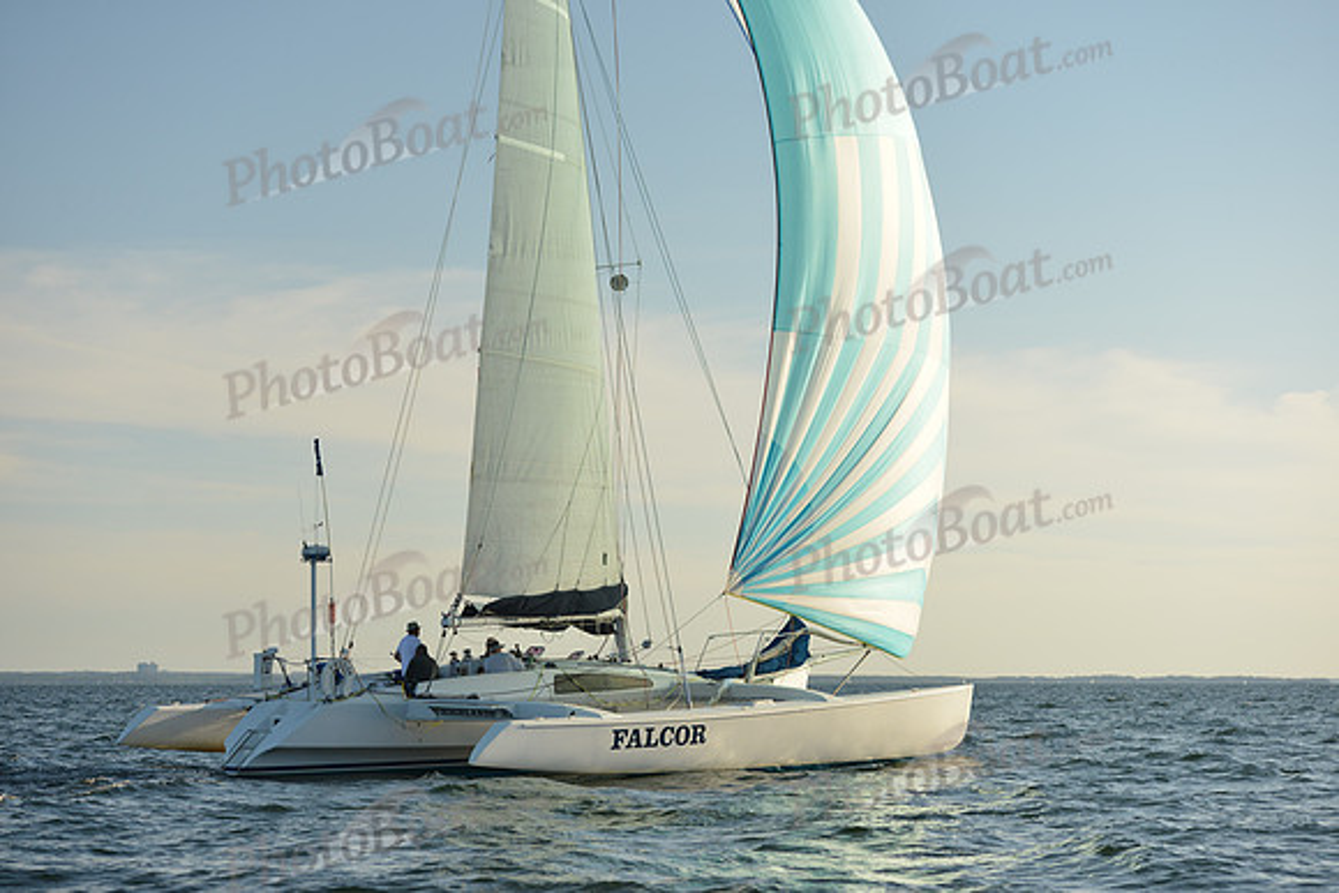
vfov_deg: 16.1
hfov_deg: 23.9
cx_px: 670
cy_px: 446
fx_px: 3162
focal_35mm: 85
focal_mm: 85
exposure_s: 1/1000
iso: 320
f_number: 5
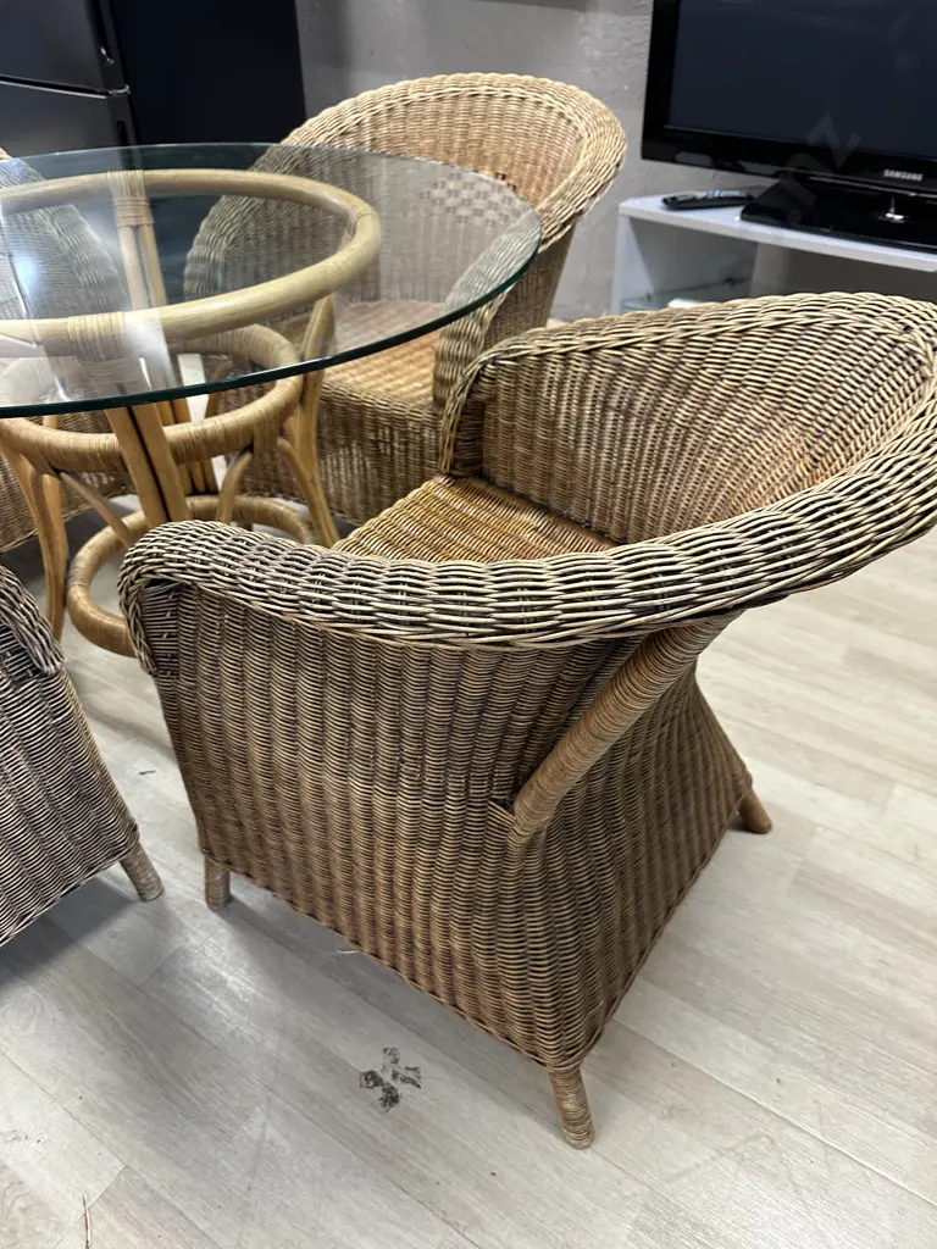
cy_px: 624
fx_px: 866
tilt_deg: -40.4
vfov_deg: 71.6
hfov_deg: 56.8
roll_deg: +0.6
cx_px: 468
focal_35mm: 24
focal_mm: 6.86
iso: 250
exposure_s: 1/50
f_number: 1.78
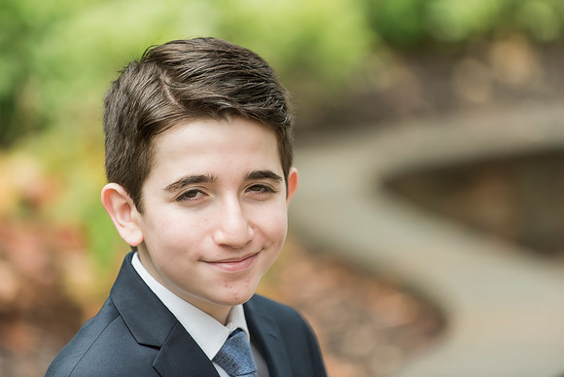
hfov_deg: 10.8
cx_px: 282
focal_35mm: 190
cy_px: 188
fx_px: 2977
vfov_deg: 7.2
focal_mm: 190
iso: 400
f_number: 3.5
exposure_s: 1/640
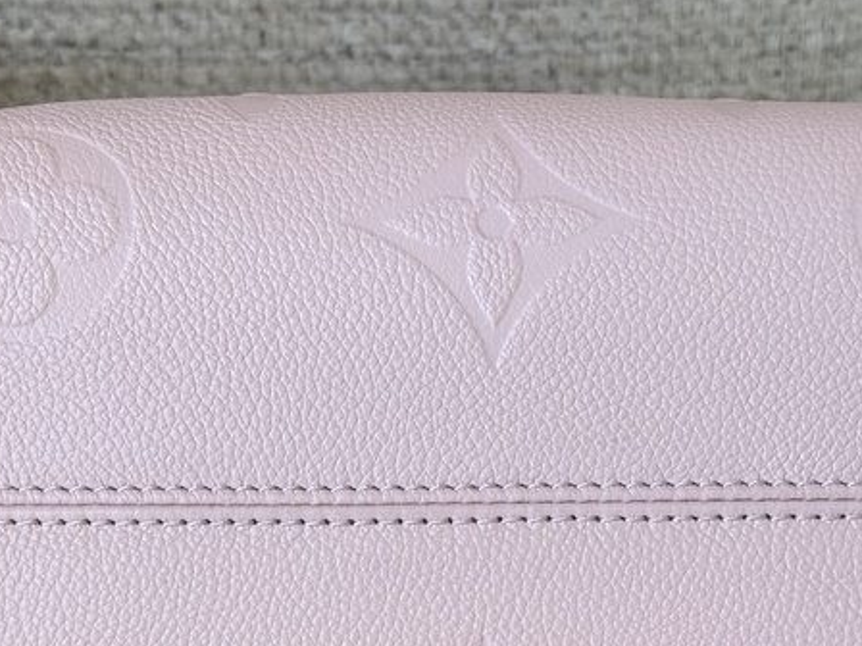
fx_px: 2689
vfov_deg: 13.6
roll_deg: +0.2
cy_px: 500
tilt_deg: -27.8
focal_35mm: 108
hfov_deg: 18.2
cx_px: 483
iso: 50
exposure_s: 1/121
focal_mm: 6.76
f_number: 1.78
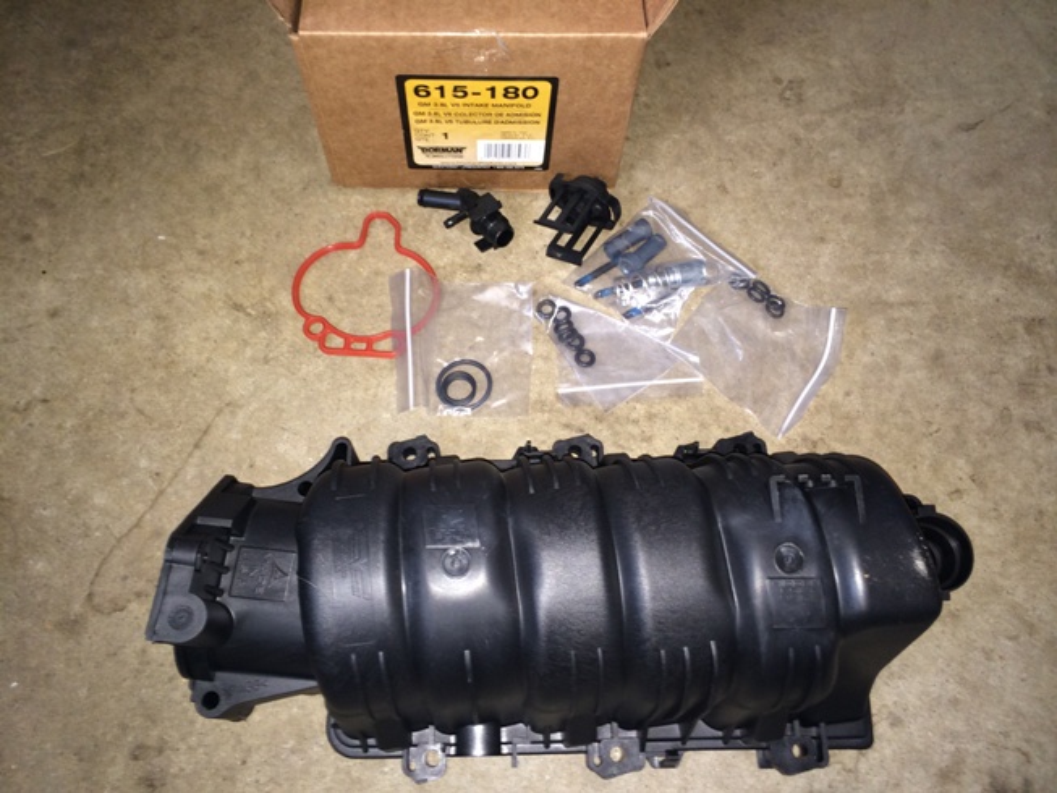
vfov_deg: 46.8
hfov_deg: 60.0
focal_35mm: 30
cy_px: 396
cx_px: 528
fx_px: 916
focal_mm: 4.12
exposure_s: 1/17
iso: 80
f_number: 2.2
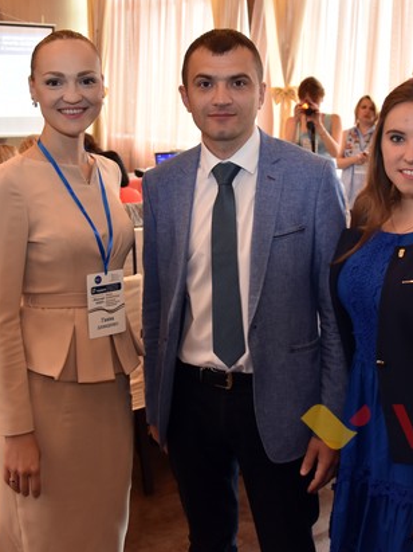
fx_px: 859
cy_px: 244
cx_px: 220
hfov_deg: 27.0
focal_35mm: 54
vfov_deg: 35.5
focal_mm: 22
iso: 640
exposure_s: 1/20
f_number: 3.8
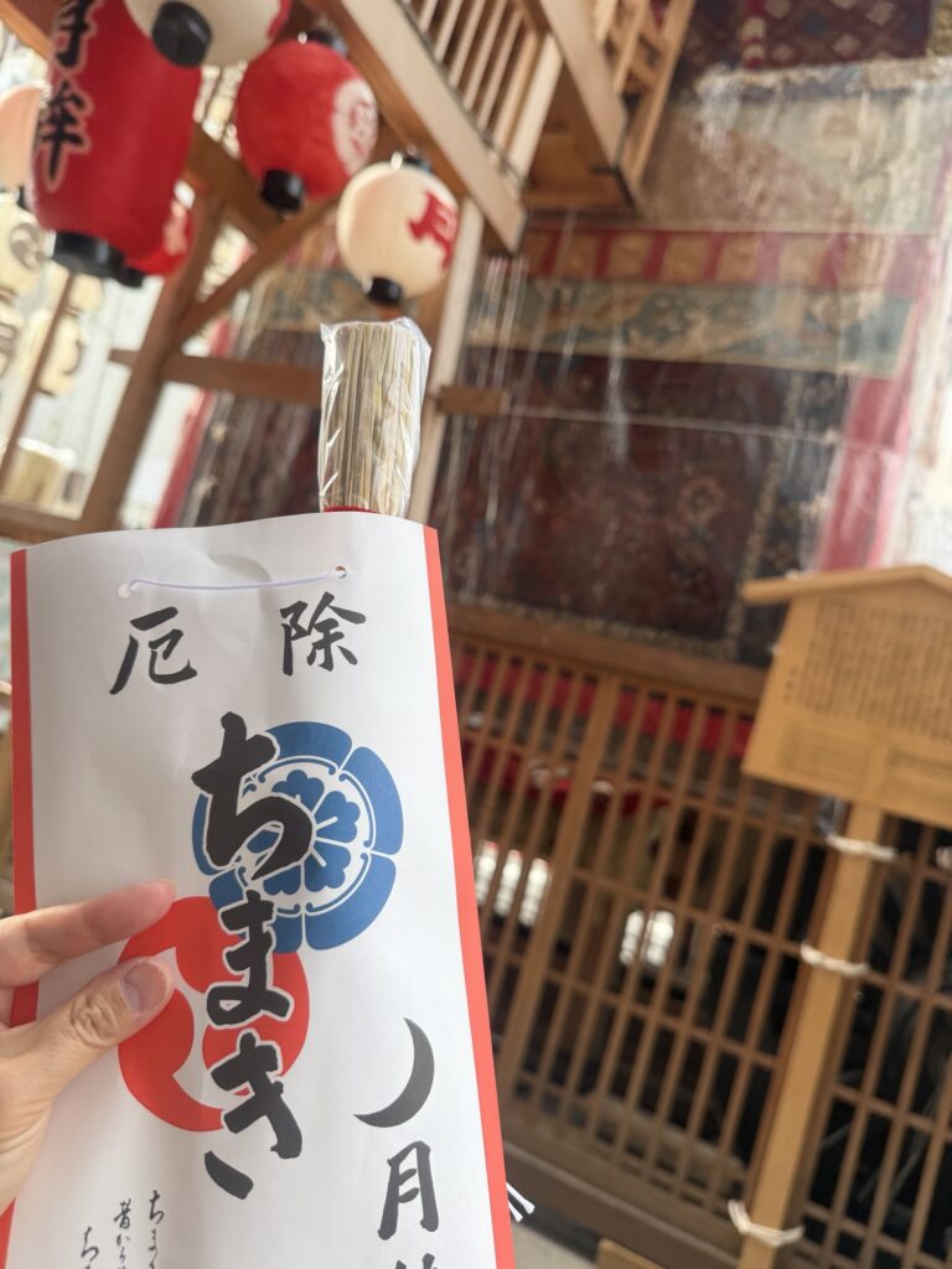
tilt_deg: +4.0
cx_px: 476
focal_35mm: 24
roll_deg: -14.7
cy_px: 634
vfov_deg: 71.6
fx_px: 880
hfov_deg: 56.8
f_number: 1.78
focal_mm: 6.76
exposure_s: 1/467
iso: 80
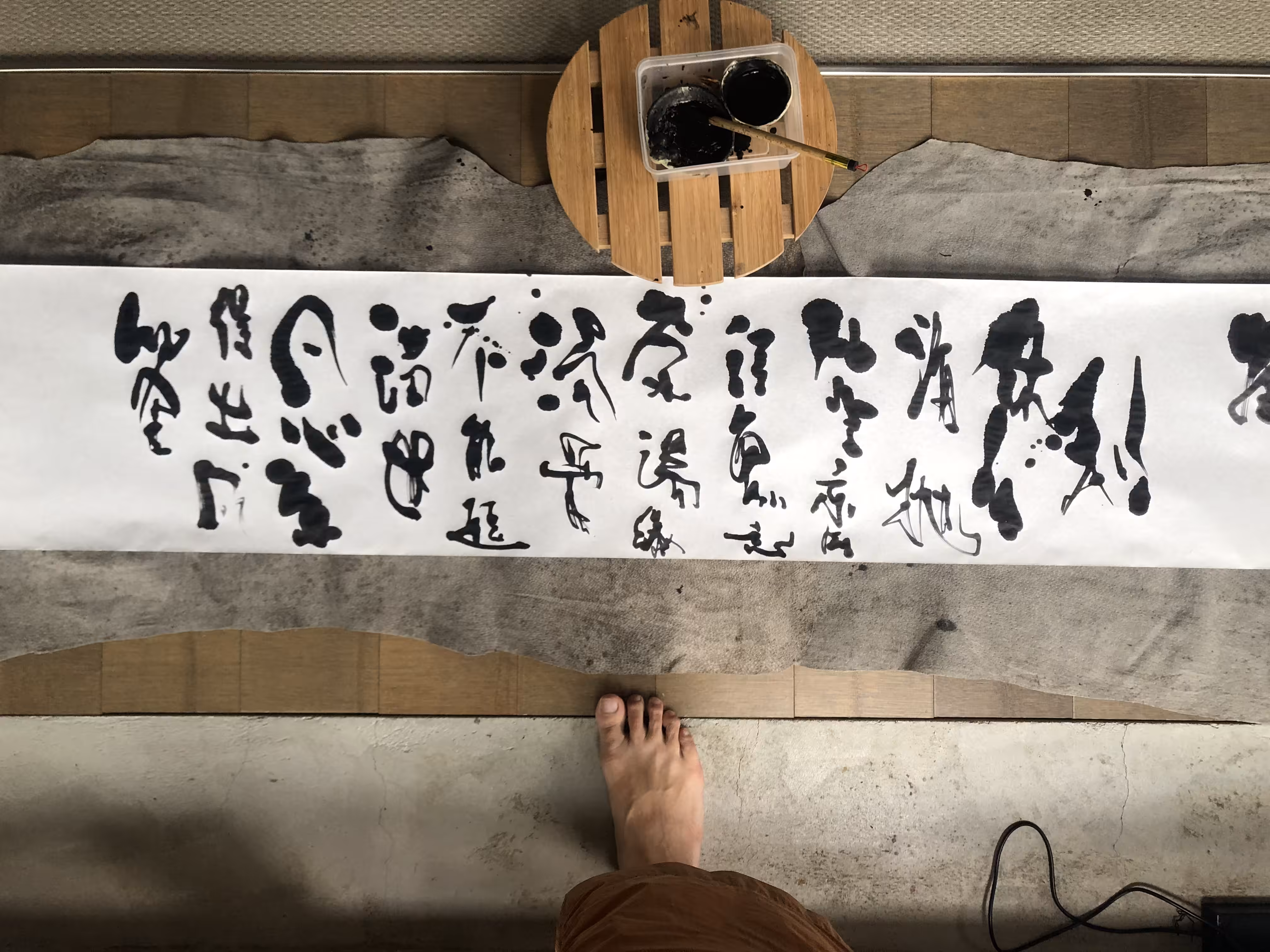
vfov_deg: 49.7
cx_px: 635
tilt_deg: -88.5
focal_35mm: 28
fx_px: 1027
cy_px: 476
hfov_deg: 63.4
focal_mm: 4
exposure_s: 1/30
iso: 25
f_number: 1.8
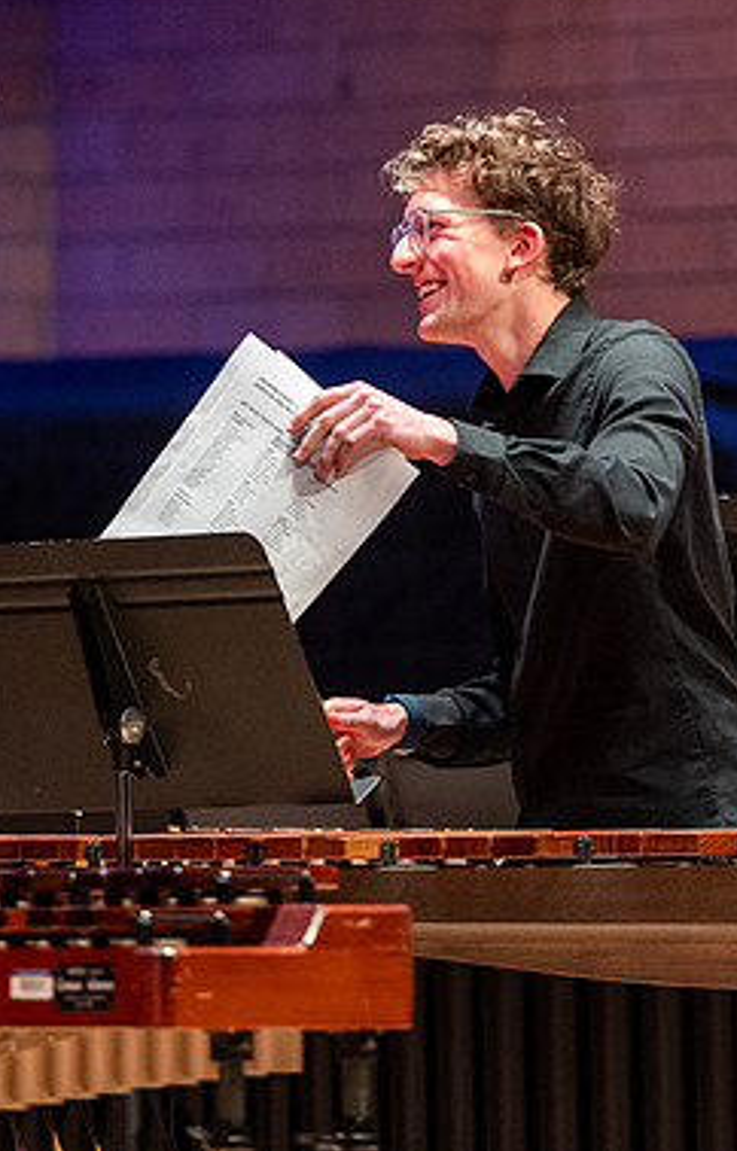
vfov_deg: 4.5
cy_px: 281
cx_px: 470
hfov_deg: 2.9
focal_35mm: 461
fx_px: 14563
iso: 3200
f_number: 2.8
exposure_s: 1/320
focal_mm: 200
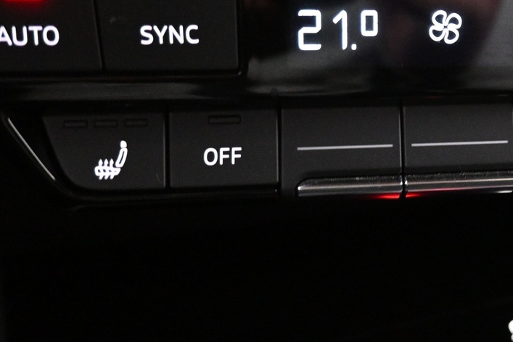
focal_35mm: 55
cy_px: 82
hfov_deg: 32.7
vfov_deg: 24.3
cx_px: 534
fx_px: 784
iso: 4000
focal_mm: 16
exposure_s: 1/25
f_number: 3.5
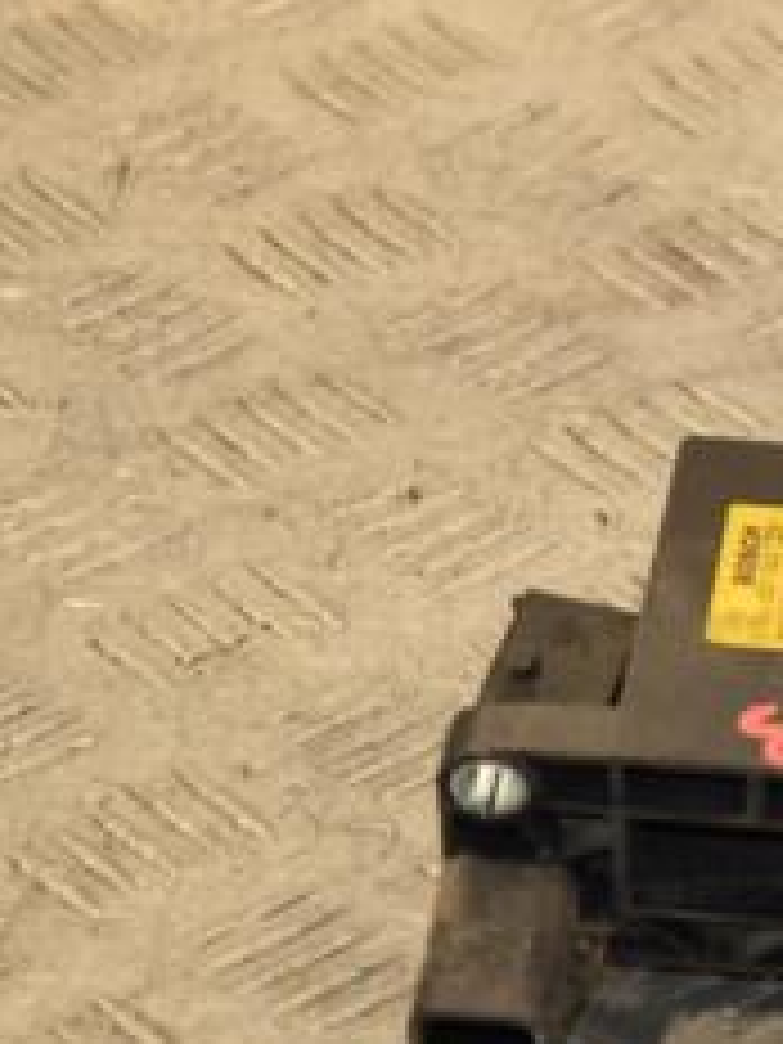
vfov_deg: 8.6
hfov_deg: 6.3
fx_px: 6967
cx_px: 1197
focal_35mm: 231
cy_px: 495
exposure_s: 1/100
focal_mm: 62
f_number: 5.3
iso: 800
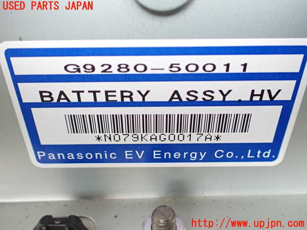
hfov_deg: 60.0
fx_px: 266
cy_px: 115
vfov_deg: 46.8
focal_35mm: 30
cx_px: 154
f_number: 2.3
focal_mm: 5.4
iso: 320
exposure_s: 1/125
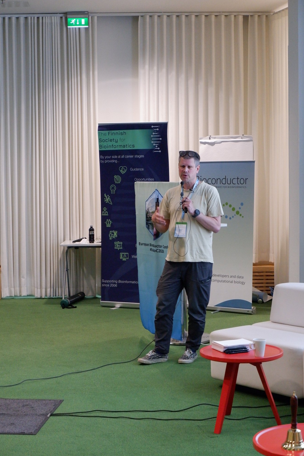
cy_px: 228
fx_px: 874
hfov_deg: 19.7
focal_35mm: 69
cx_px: 153
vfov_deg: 29.2
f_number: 5.6
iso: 5000
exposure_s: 1/100
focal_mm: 45
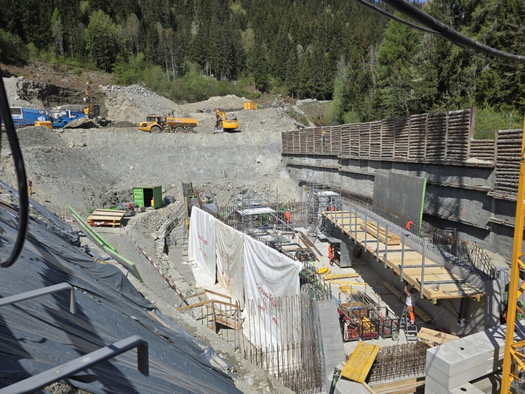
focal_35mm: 23
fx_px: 349
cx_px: 262
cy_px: 197
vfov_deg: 58.9
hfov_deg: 73.9
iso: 12
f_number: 1.7
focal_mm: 6.3
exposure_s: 1/1314
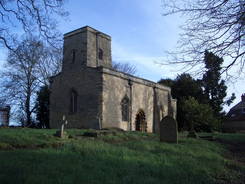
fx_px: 248
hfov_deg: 52.6
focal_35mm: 35
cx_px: 122
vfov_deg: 40.7
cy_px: 92
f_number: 4.3
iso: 50
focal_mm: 5.8
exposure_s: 1/200
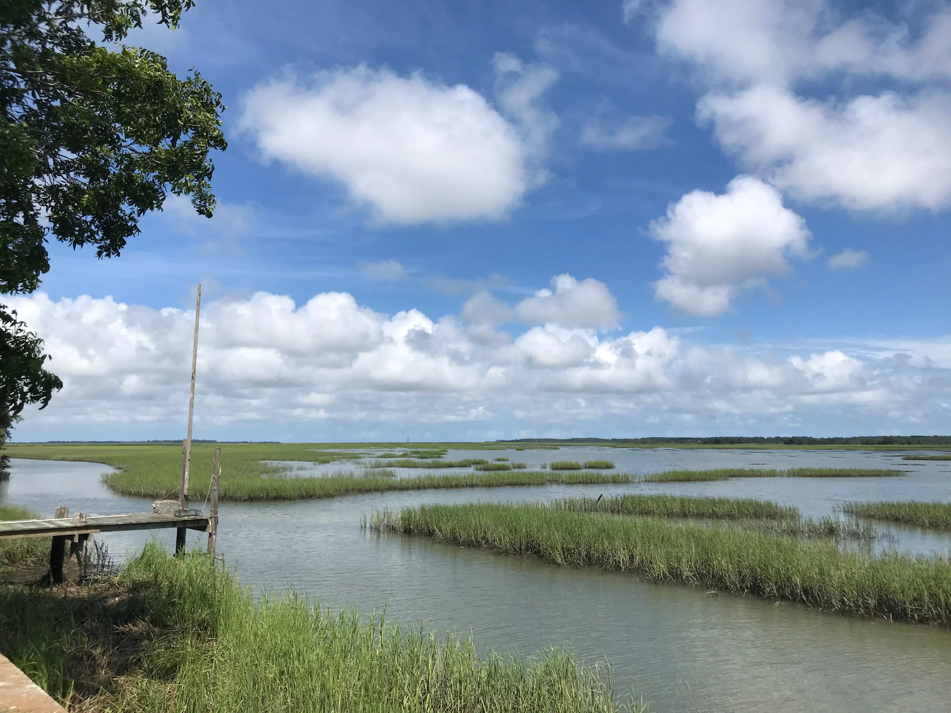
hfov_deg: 63.4
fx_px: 769
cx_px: 476
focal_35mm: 28
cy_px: 356
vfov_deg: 49.7
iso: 20
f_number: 1.8
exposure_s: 1/4167
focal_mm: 3.99
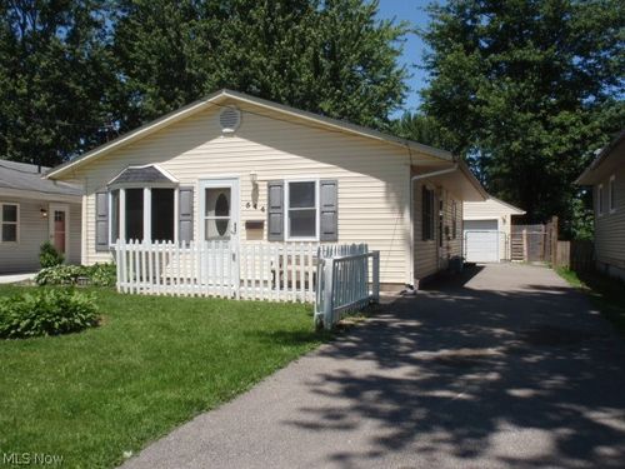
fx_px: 614
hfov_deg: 54.0
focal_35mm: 34
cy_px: 234
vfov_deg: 41.8
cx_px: 312
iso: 64
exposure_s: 1/125
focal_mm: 6.07
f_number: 9
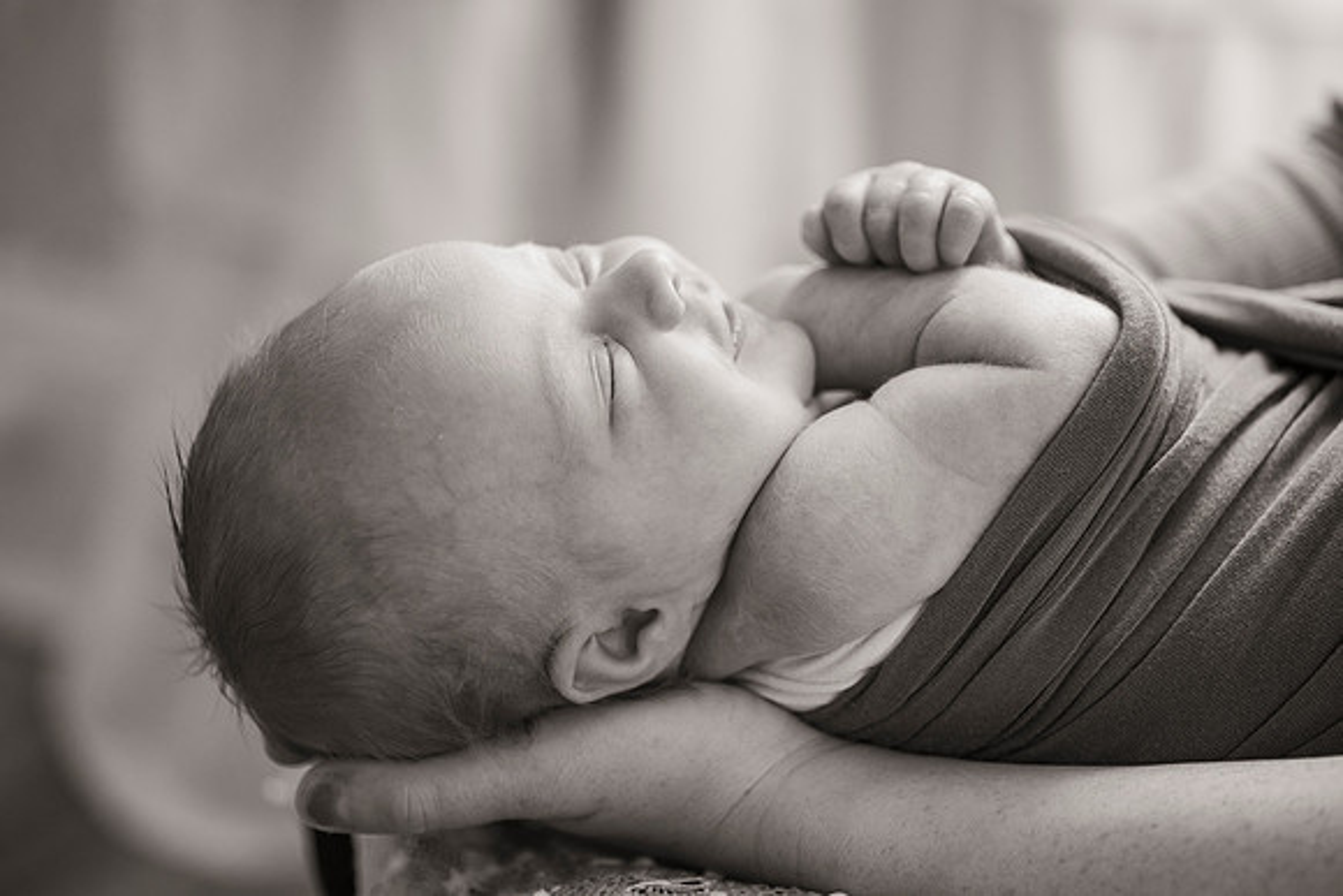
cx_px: 672
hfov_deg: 22.6
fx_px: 3358
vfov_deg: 15.2
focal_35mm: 90
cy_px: 448
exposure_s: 1/160
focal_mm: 90
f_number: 3.2
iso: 640
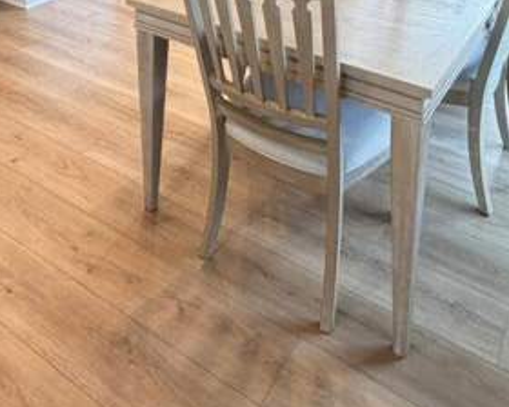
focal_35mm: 39
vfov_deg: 31.1
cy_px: -102
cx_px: 262
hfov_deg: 46.8
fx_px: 588
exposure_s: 1/60
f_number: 2.2
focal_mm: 2.22
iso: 160
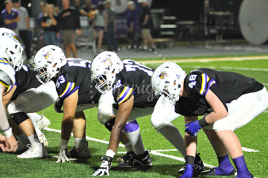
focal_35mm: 260
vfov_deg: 5.3
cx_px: 134
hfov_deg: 7.9
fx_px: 1934
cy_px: 89
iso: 4000
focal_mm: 260
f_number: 5.6
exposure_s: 1/200
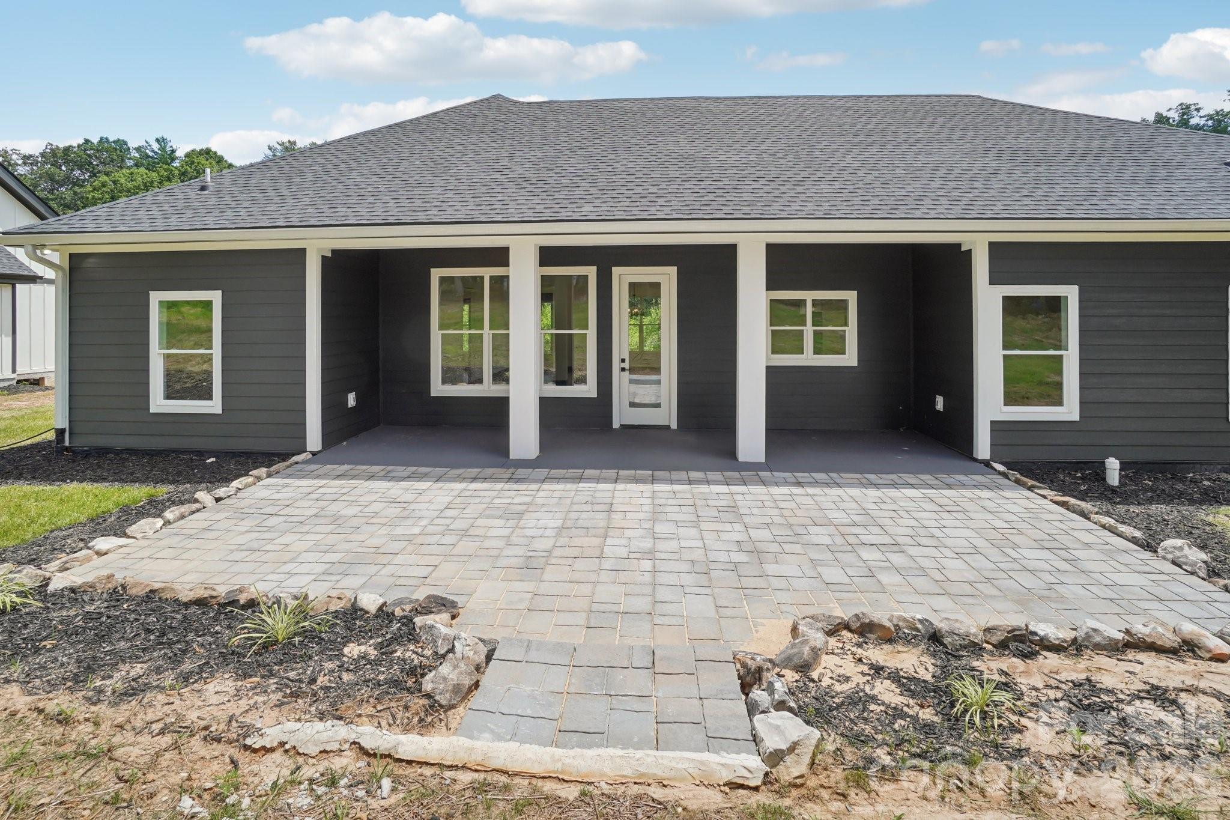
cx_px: 615
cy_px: 410
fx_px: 512
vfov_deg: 77.3
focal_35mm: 15
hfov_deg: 100.4
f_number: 8
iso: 100
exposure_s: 1/200
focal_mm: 10
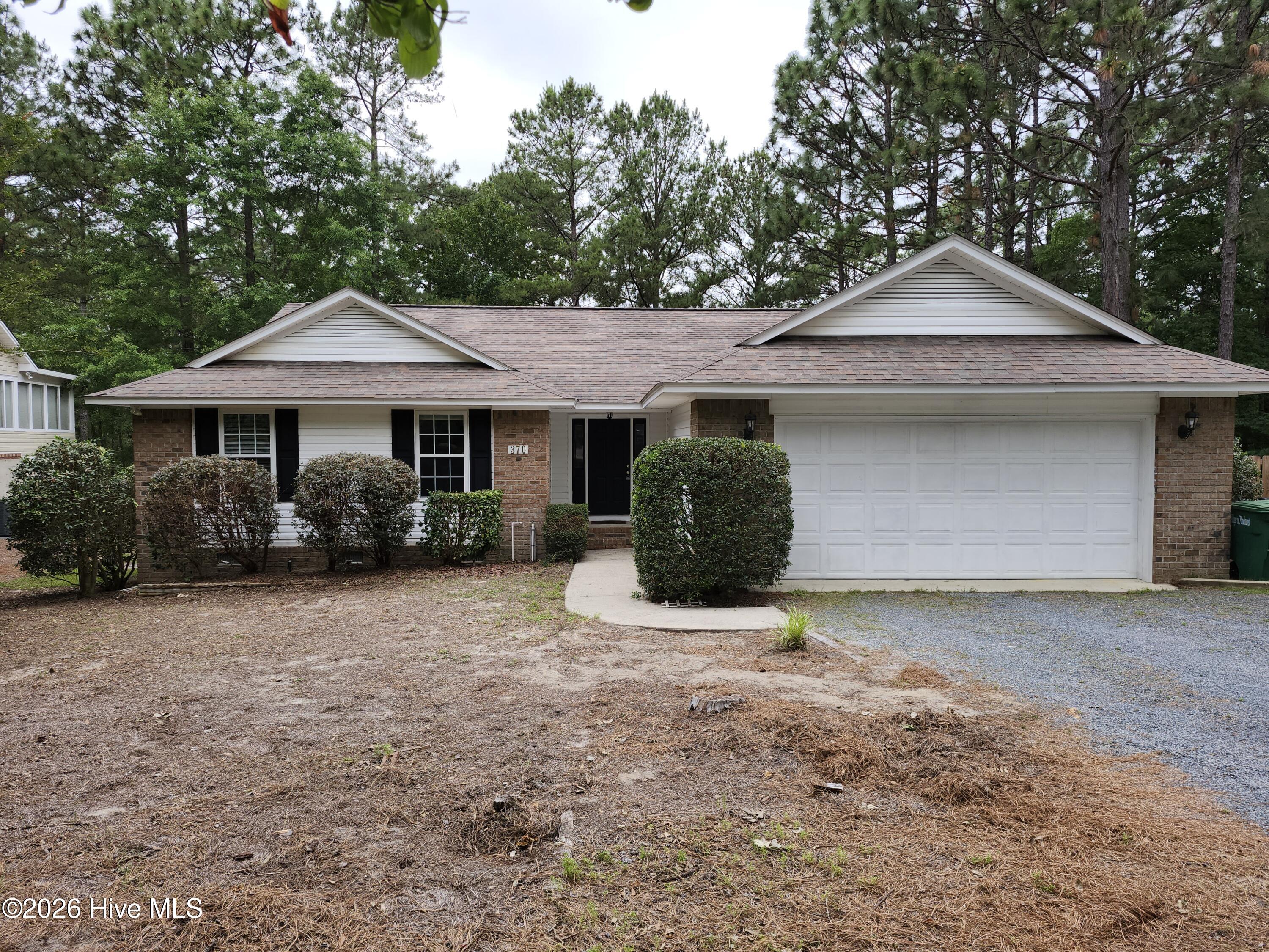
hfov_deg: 73.9
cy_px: 476
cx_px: 634
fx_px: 843
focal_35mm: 23
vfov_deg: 58.9
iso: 25
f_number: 1.8
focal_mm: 5.54
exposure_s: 1/287
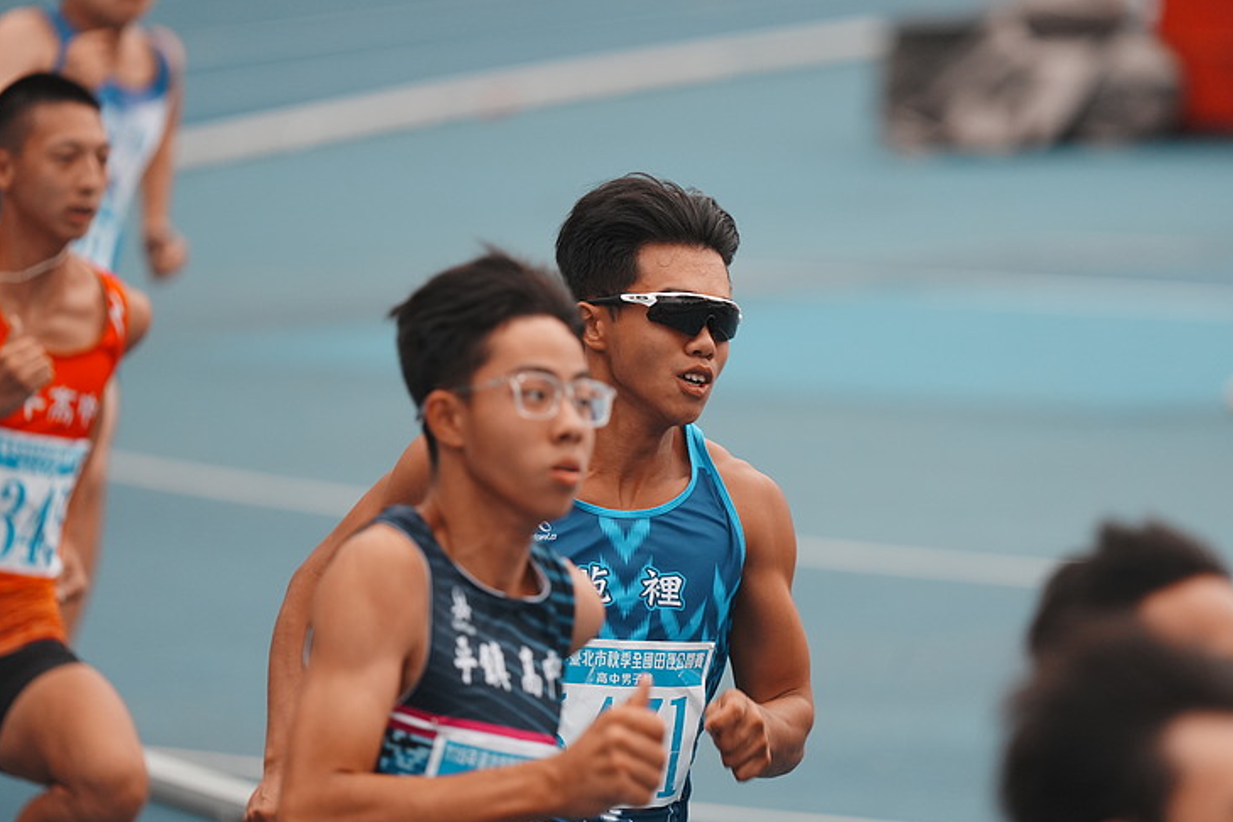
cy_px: 389
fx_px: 14658
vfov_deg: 3.2
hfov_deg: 4.8
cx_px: 624
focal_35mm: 428
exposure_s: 1/2000
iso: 1250
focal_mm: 400
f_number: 4.5
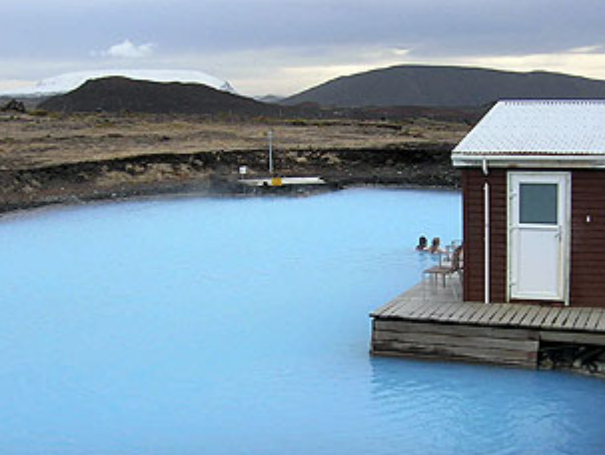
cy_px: 303
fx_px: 910
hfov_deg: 36.5
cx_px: 383
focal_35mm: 52
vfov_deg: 27.9
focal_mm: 5.4
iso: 50
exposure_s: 1/202
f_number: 4.8
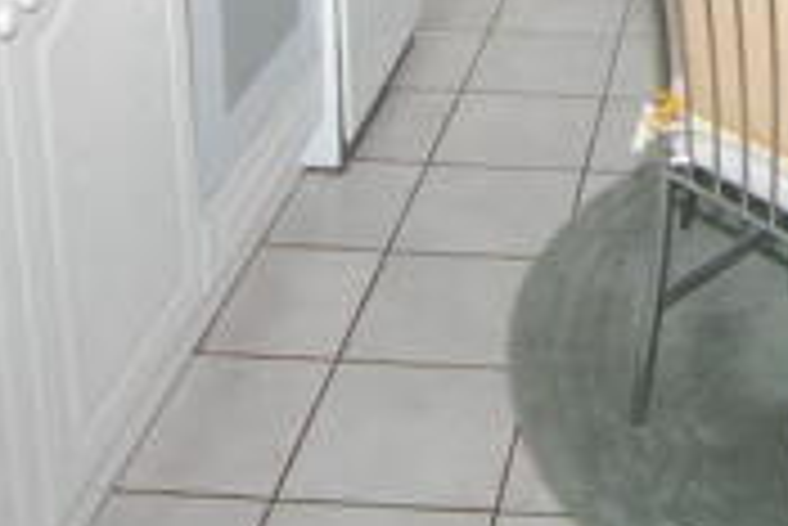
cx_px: 732
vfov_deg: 18.1
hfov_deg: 28.7
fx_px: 1468
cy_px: -263
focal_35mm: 67
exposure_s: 1/125
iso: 200
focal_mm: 12
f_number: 5.6
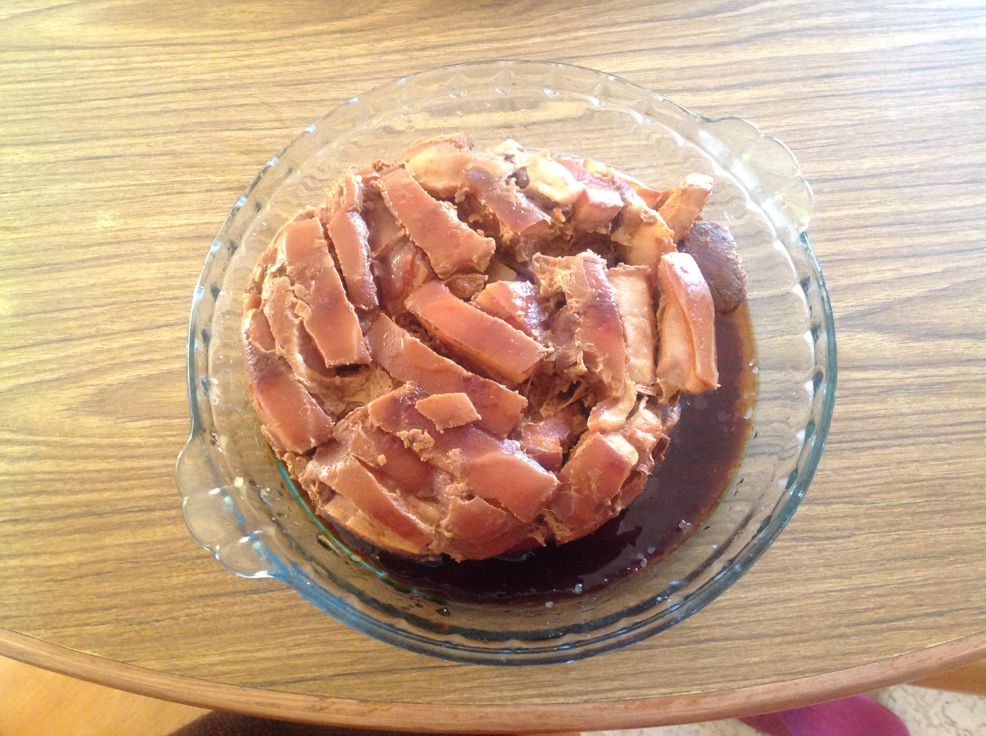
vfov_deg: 40.6
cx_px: 493
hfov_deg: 52.7
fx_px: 995
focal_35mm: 35
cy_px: 368
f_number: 2.4
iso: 320
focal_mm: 4.28
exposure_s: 1/15
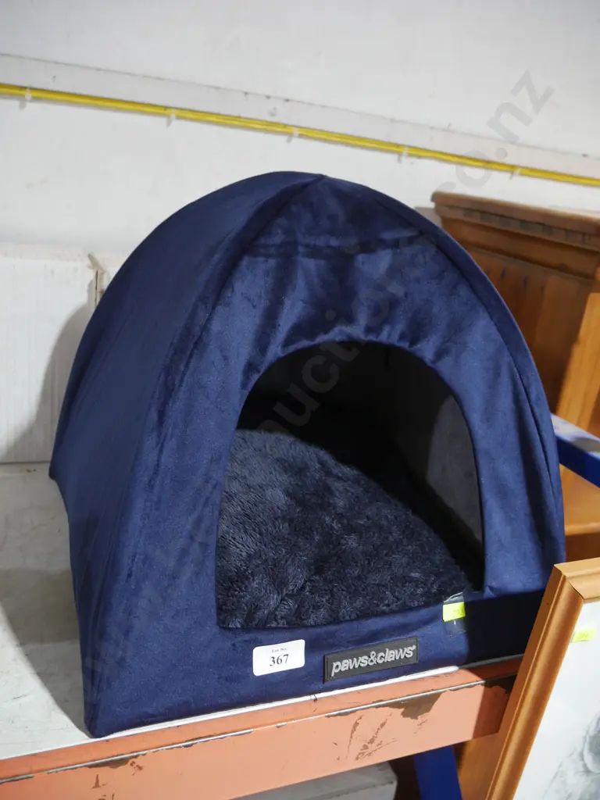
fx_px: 647
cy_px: 400
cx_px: 300
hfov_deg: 49.7
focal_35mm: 28
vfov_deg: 63.4
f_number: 3.5
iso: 1000
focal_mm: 14
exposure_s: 1/60
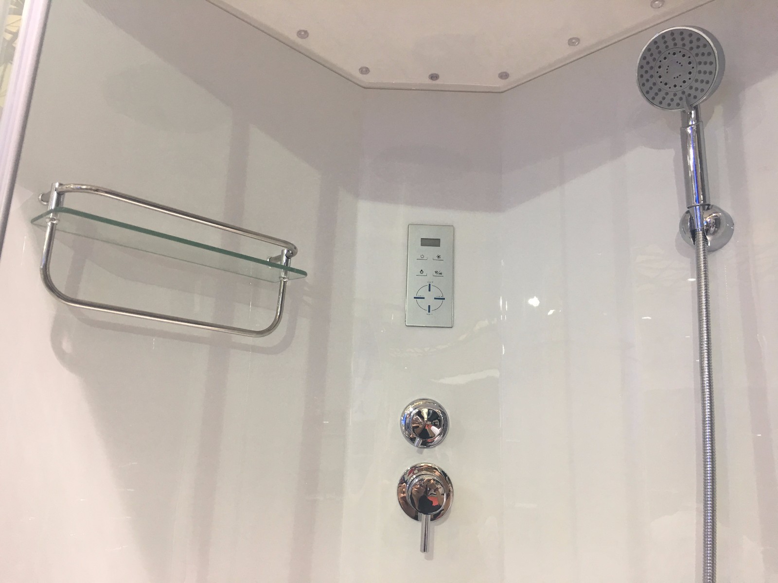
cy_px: 292
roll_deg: -2.3
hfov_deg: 61.7
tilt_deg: +15.4
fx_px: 652
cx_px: 389
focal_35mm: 29
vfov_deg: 48.2
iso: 32
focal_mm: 4.15
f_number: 2.2
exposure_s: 1/33
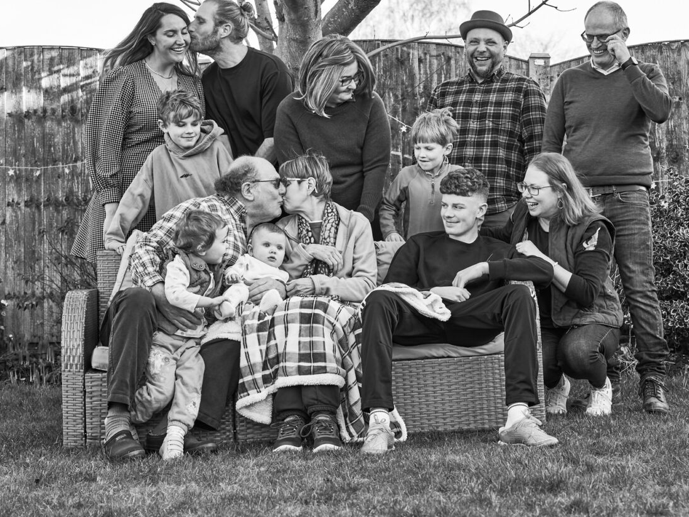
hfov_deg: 25.0
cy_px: 207
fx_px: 1553
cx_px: 394
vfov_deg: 18.9
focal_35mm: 78
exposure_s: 1/160
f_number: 5
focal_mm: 55
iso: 160
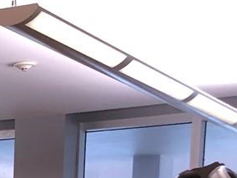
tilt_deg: -5.7
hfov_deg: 10.9
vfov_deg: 8.7
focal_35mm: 155
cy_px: 418
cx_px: -325
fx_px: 1062
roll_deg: -1.9
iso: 40
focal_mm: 3.99
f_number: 1.8
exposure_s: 1/20
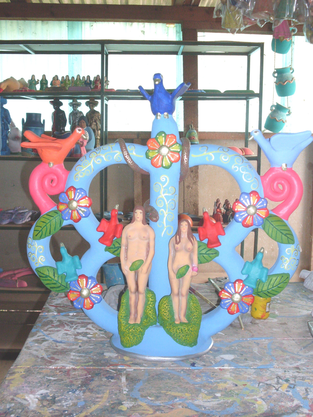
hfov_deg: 29.7
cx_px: 156
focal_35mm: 49
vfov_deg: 38.9
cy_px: 208
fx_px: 591
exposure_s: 1/45
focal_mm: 8.1
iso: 100
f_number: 3.1
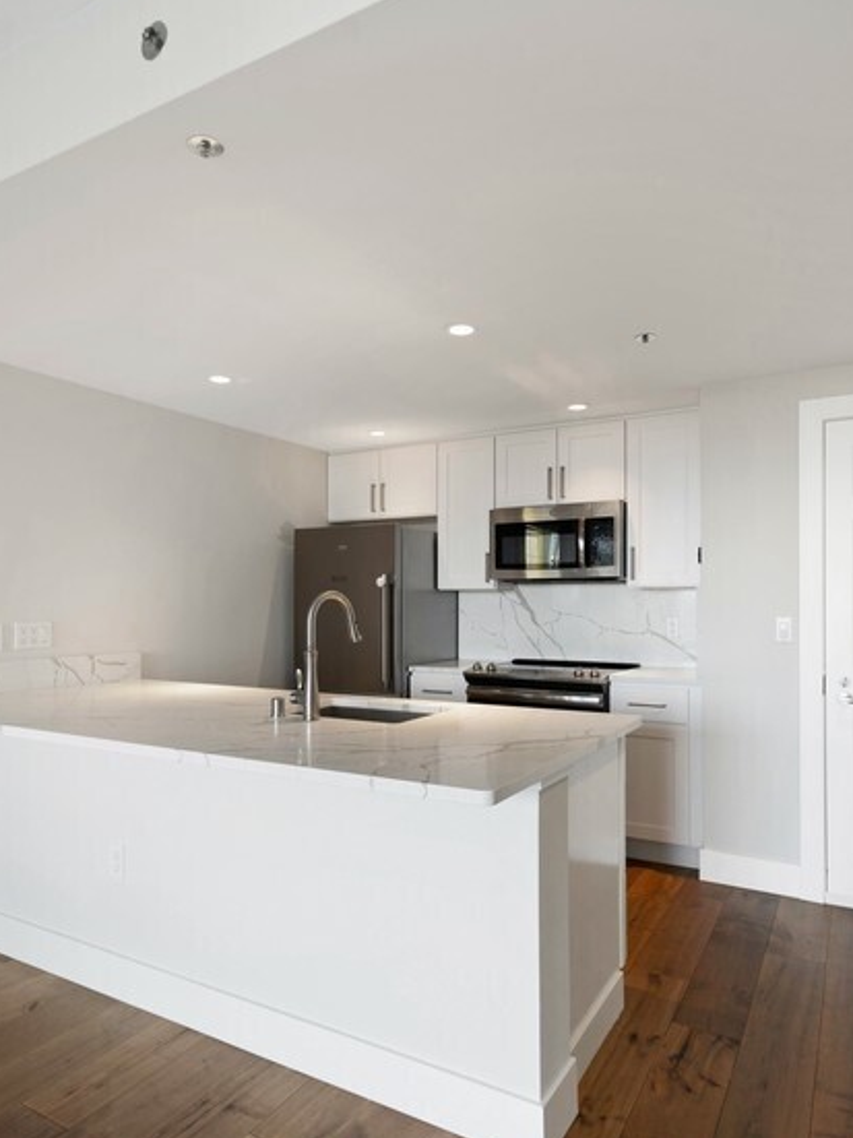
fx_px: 723
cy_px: 597
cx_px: 421
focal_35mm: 22
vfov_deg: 76.3
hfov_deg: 61.1
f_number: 8
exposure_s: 1/8
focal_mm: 14
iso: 200
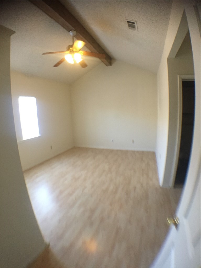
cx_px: 100
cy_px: 134
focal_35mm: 29
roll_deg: +3.3
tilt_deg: -9.3
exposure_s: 1/30
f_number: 2.2
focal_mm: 4.15
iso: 200
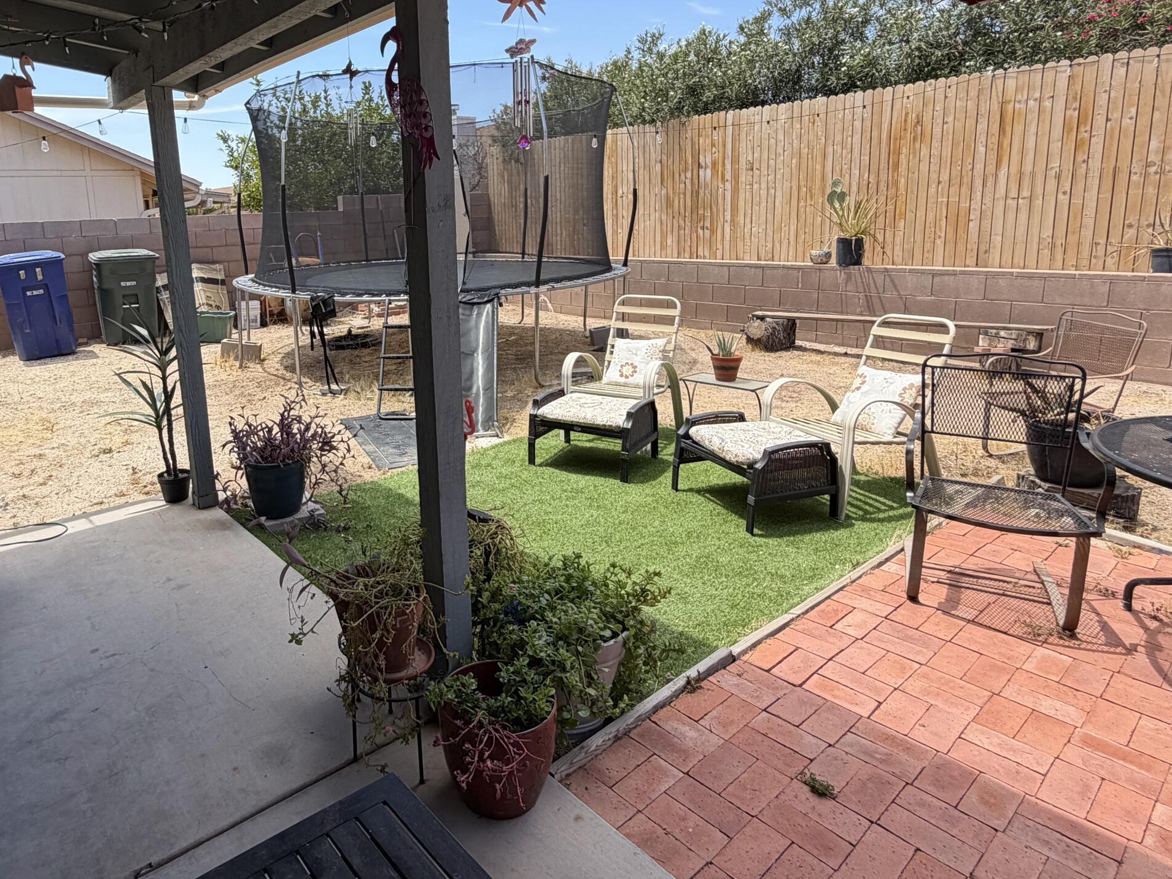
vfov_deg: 60.6
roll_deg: +2.0
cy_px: 351
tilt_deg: -9.6
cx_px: 445
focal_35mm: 22
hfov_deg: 75.2
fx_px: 745
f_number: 2.2
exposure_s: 1/644
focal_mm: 2.22
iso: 40
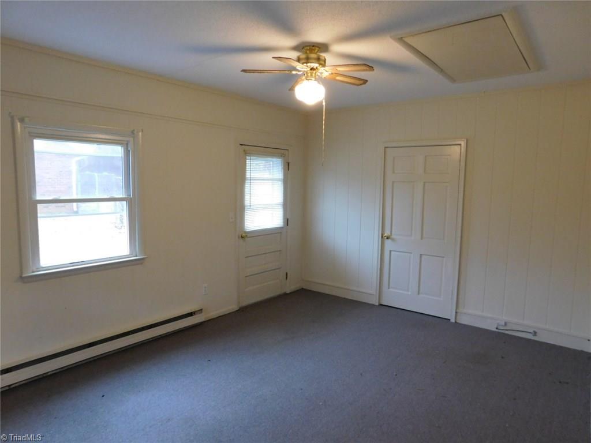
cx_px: 296
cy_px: 222
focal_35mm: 23
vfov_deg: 58.9
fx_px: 393
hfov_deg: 73.9
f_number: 3
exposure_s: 1/30
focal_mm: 4
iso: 320
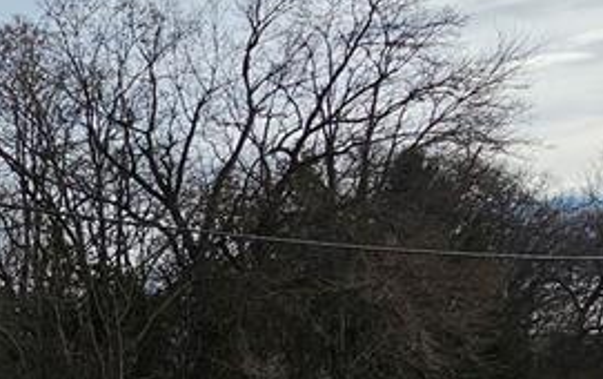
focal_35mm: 52
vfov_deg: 24.3
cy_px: 332
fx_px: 855
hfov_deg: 30.1
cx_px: -198
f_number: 2.2
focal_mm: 2.2
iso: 50
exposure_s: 1/4291
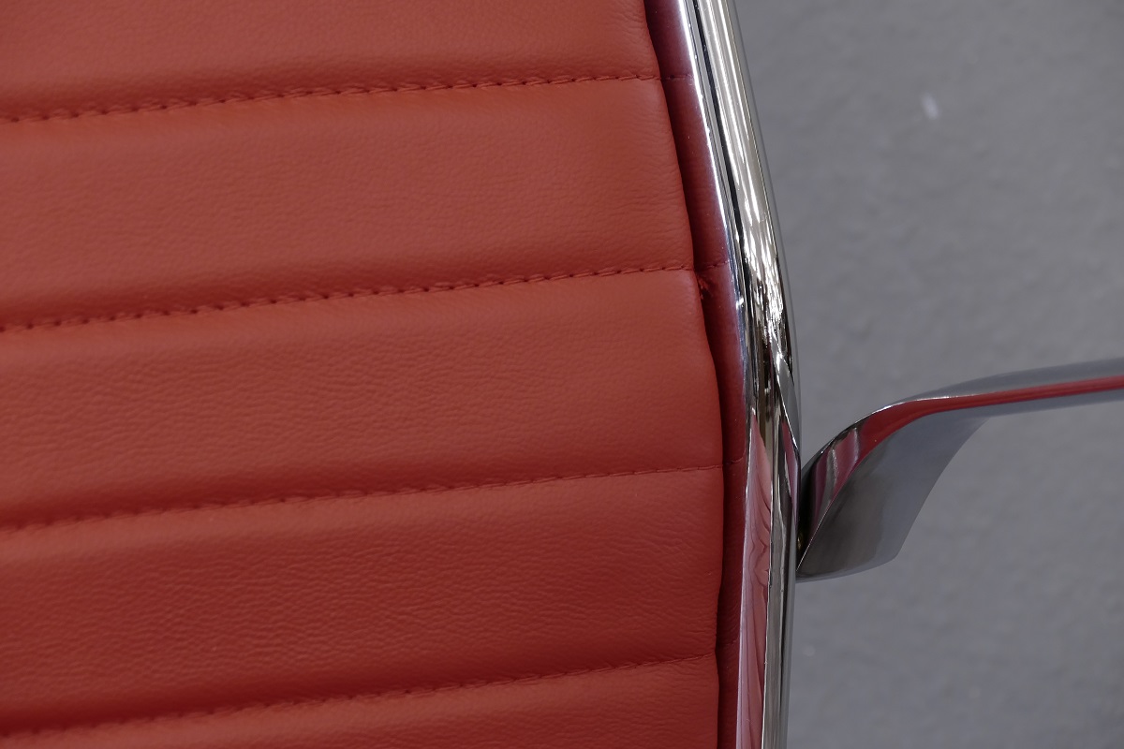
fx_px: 6743
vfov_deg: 6.4
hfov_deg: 9.5
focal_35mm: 216
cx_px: 562
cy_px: 374
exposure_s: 1/13
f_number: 4
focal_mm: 78.73
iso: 400
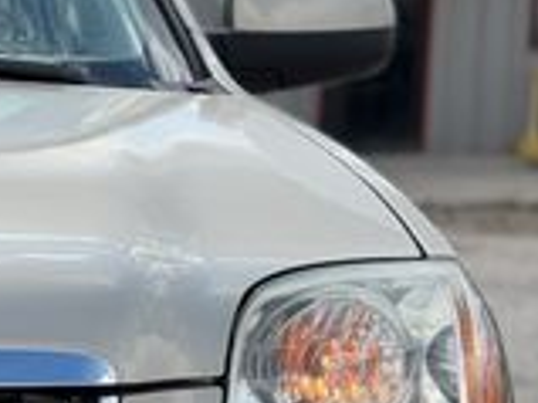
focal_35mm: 193
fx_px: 2997
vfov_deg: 7.6
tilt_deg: -8.5
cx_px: -433
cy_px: 501
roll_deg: +0.4
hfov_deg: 9.7
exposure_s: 1/4878
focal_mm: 6.76
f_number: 1.78
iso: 80
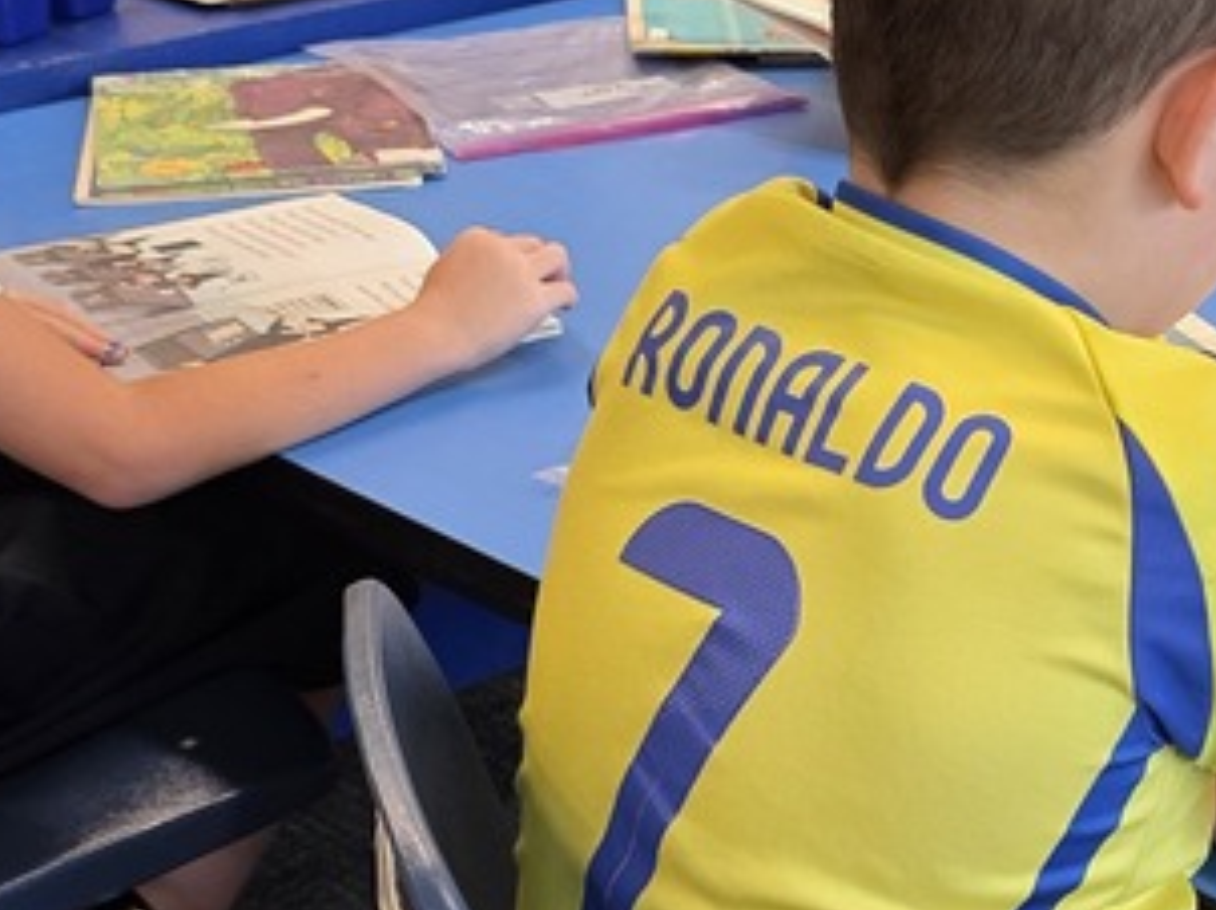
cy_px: 435
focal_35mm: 78
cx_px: 1164
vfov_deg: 18.9
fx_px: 2738
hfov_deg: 24.1
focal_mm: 6.3
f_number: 1.7
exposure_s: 1/120
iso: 200
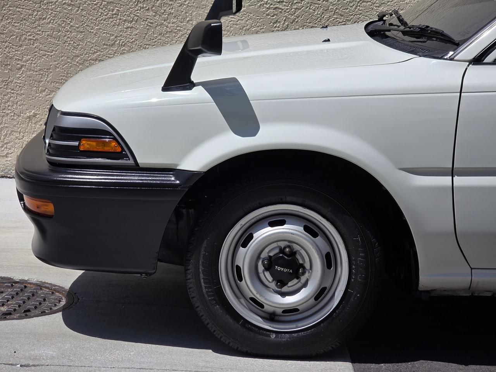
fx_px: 1648
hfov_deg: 17.1
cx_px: 248
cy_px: 186
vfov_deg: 12.9
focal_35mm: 115
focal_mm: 18.6
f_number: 3.4
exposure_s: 1/2470
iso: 64
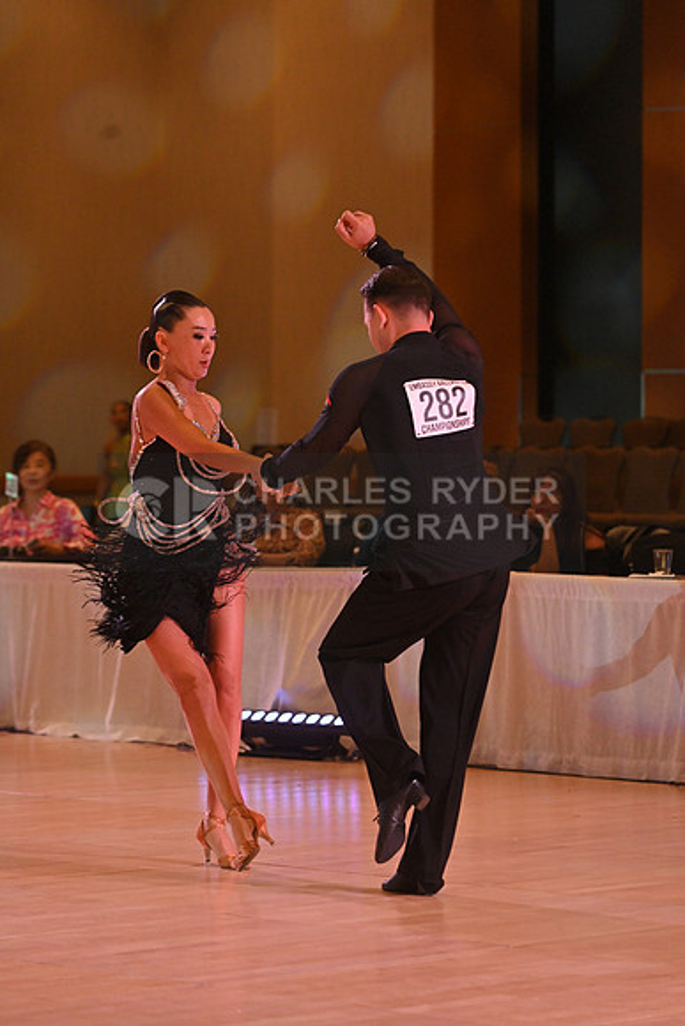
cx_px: 342
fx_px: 3851
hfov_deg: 10.2
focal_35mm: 135
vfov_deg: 15.2
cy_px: 513
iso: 2000
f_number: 5
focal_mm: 135
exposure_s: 1/400
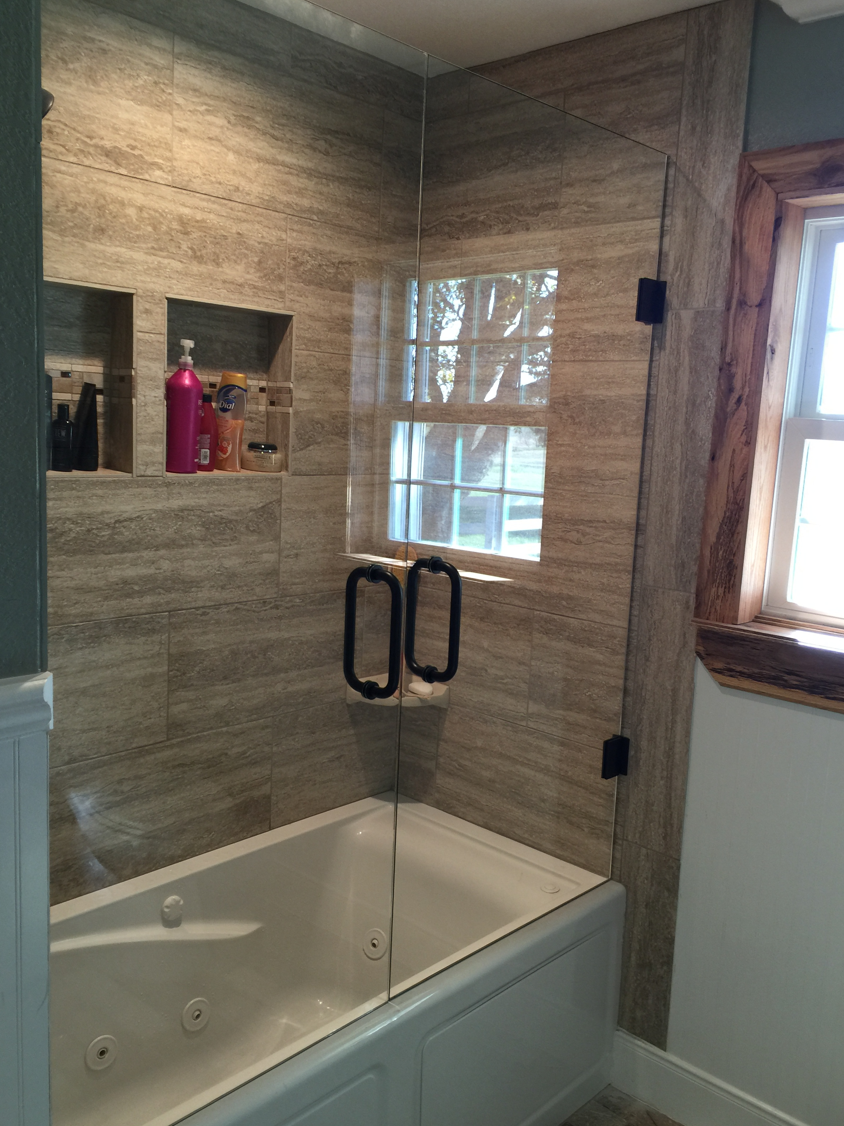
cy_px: 570
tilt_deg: -7.9
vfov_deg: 60.0
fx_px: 975
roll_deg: -2.4
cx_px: 428
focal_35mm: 30
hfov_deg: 46.8
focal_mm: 4.15
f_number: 2.2
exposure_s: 1/15
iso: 32
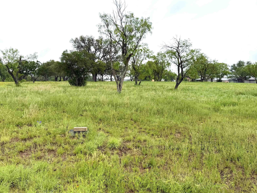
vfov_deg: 48.2
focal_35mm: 29
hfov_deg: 61.6
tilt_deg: -0.9
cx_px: 131
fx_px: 215
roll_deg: +1.2
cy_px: 86
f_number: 1.78
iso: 80
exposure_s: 1/2110
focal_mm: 6.76
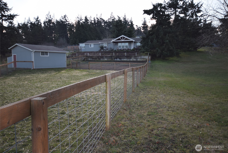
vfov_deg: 43.7
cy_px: 76
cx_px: 114
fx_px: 190
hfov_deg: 61.9
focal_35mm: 30
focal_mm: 20
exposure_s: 1/160
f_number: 6.3
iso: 100
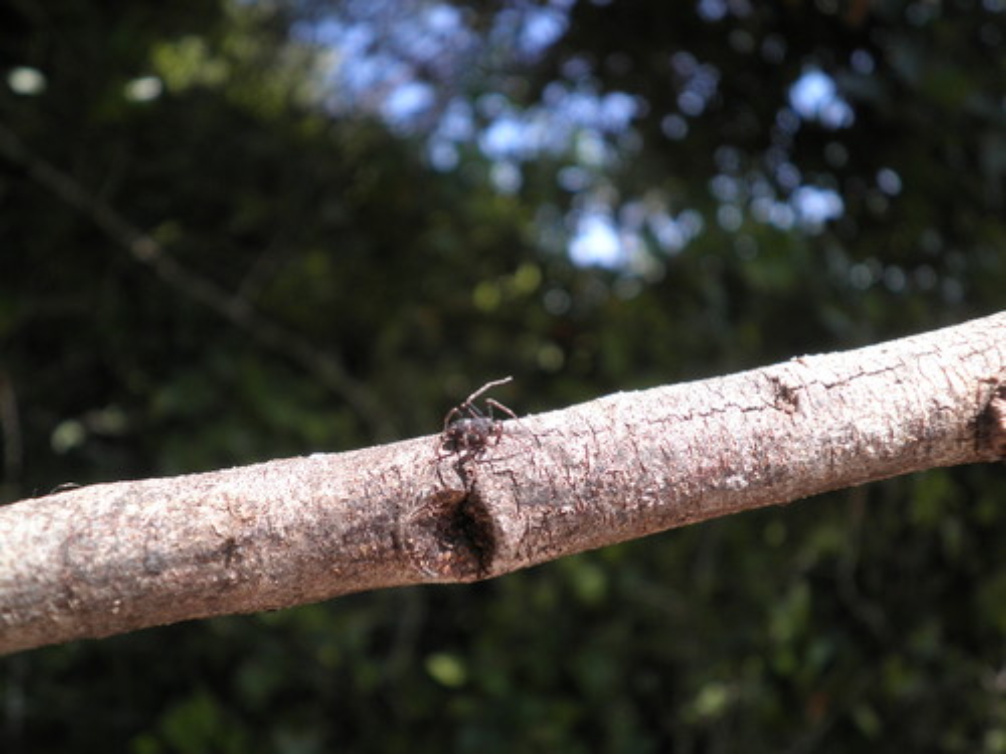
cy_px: 377
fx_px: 901
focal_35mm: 31
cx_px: 503
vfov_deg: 45.4
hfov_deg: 58.4
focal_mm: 5.5
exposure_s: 1/250
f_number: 2.8
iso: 64
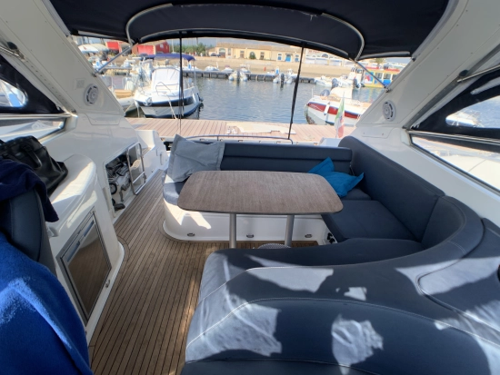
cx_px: 250
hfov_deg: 67.3
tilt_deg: -27.0
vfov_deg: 53.1
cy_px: 188
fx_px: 376
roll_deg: -4.3
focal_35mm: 26
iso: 25
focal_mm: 4.25
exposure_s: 1/842
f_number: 1.8
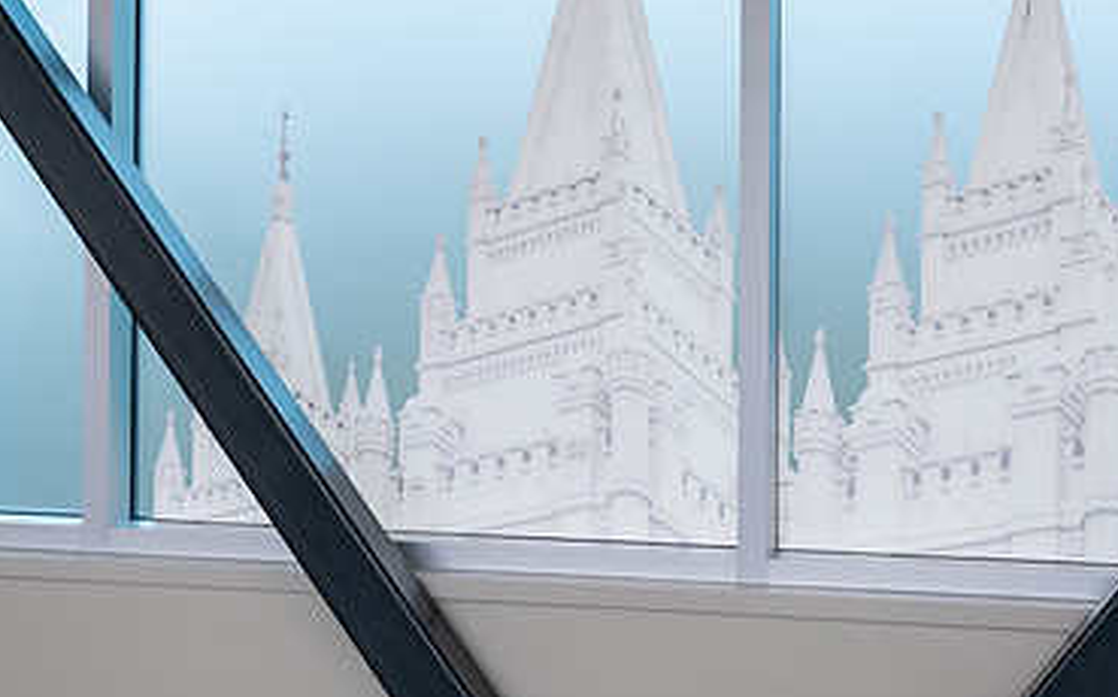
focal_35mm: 77
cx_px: 557
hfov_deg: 26.8
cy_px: 117
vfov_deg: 16.7
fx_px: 2344
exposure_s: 1/320
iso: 320
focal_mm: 48
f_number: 3.5
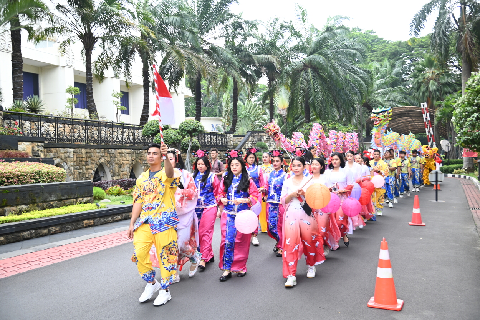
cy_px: 160
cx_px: 240
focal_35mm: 35
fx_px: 466
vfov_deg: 37.8
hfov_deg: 54.5
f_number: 4.5
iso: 200
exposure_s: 1/125
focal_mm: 35
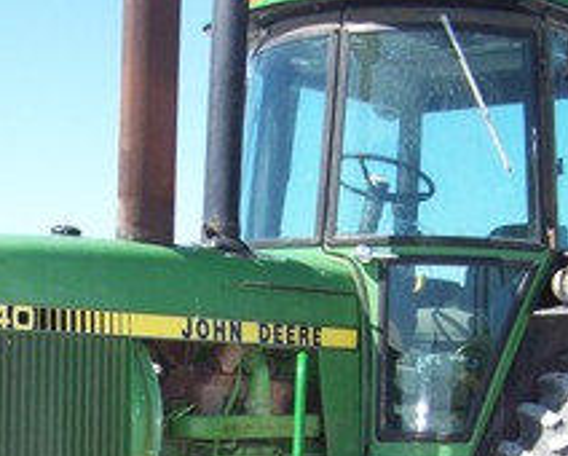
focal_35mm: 90
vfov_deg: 16.8
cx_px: 273
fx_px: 1514
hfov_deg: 21.2
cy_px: 437
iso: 71
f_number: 2.8
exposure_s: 1/500
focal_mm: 5.85
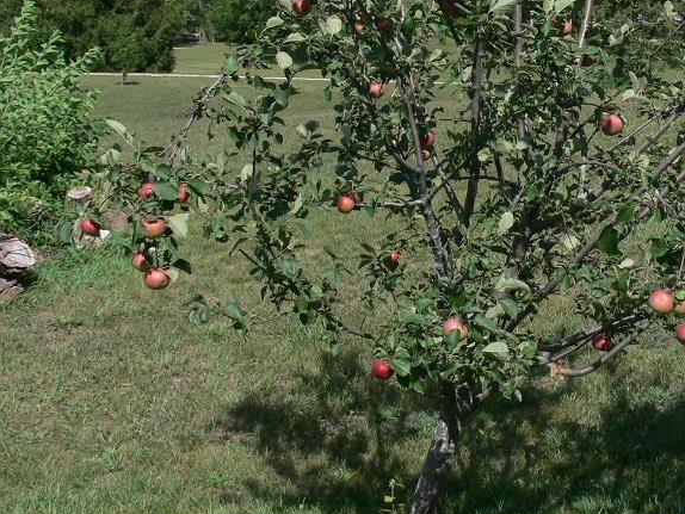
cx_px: 553
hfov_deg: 24.6
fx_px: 1544
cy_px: -27
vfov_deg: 18.3
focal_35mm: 78
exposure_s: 1/400
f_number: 5.6
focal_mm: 7.4
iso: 80
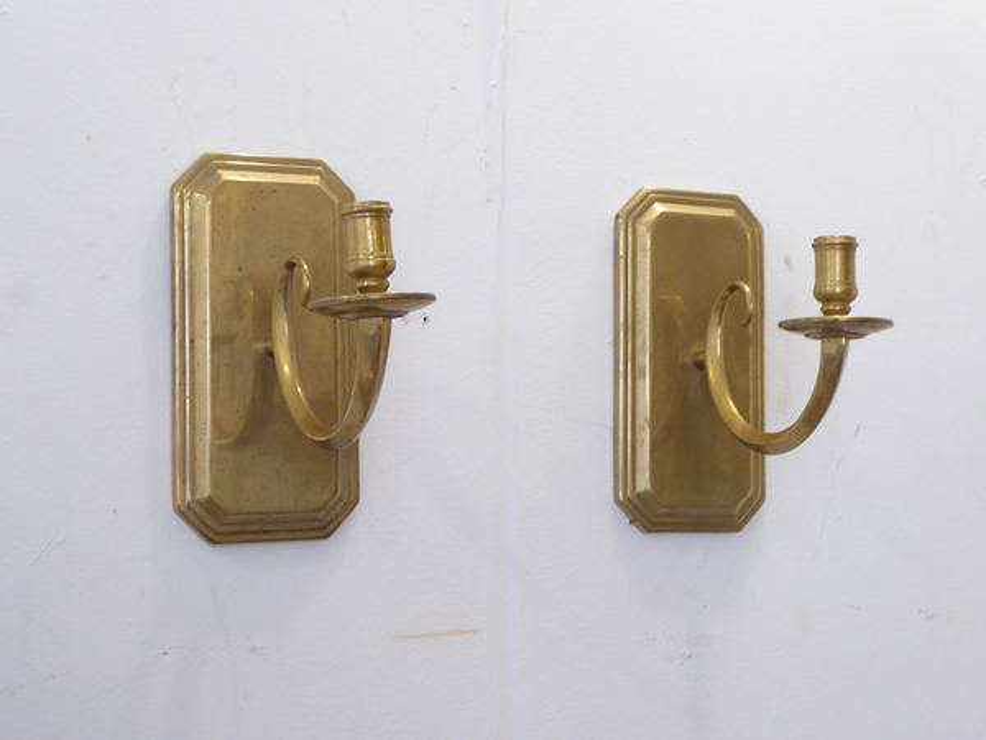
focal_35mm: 65
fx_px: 1851
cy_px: 370
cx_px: 493
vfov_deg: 22.6
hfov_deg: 29.8
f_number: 4.3
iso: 400
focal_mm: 10.9
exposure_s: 1/20
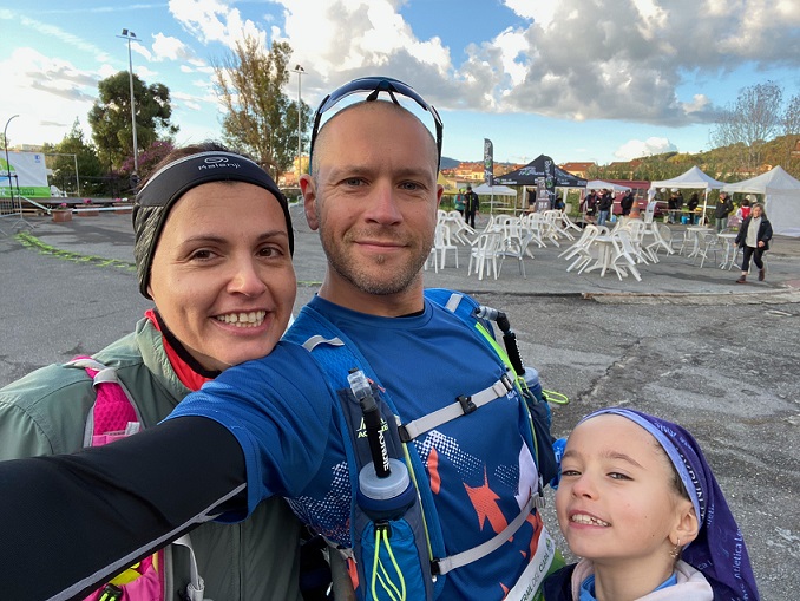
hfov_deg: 73.9
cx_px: 400
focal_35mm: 23
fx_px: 532
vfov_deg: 58.9
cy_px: 300
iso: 32
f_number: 2.2
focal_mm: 2.71
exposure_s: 1/122
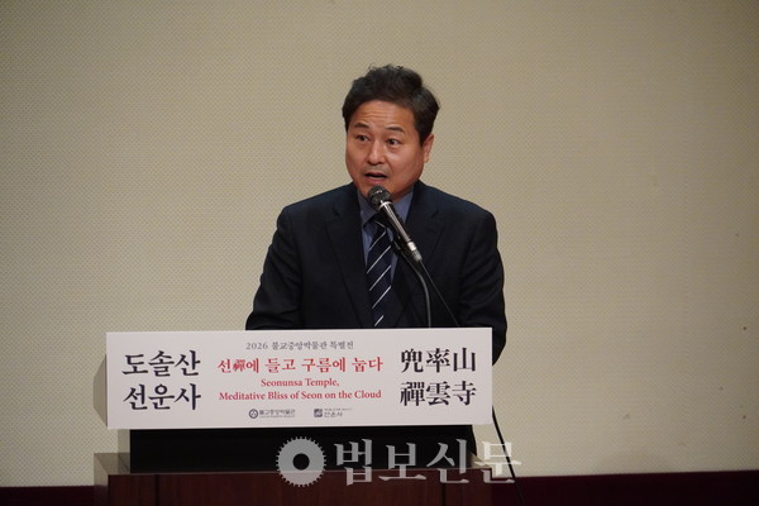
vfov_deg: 4.6
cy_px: 253
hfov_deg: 6.9
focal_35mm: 300
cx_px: 380
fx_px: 6325
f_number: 6.3
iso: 5000
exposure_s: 1/320
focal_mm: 200
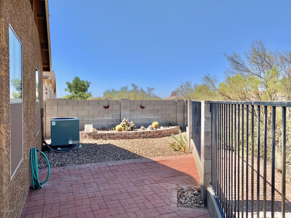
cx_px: 146
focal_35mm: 26
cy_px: 109
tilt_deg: -2.0
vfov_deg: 53.1
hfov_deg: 67.3
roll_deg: -0.3
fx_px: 219
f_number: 1.8
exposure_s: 1/1916
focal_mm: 4.25
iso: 25
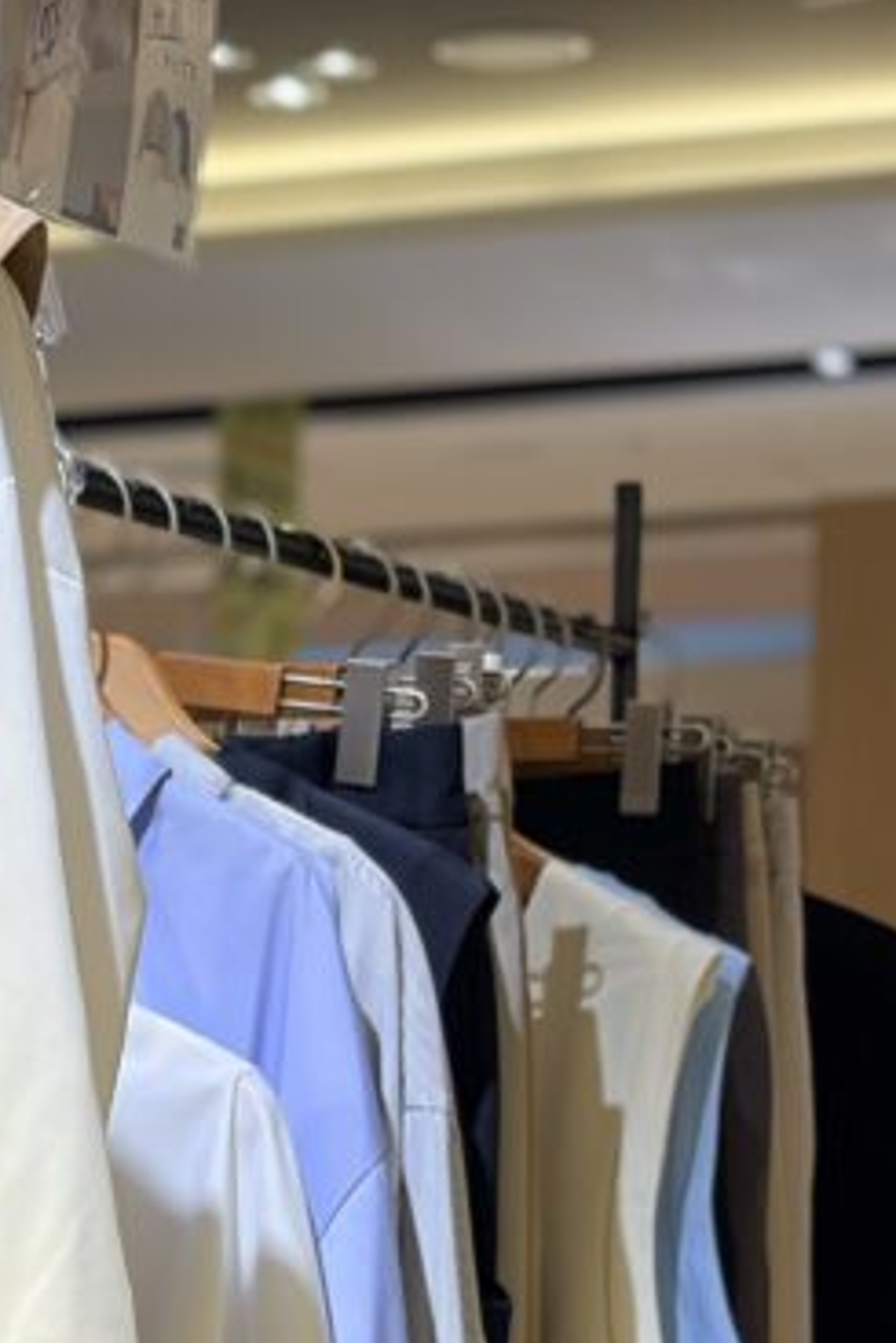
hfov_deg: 8.9
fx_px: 5632
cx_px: -413
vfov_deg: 13.3
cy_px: 1442
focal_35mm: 151
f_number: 1.6
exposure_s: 1/60
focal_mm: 5.96
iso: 64
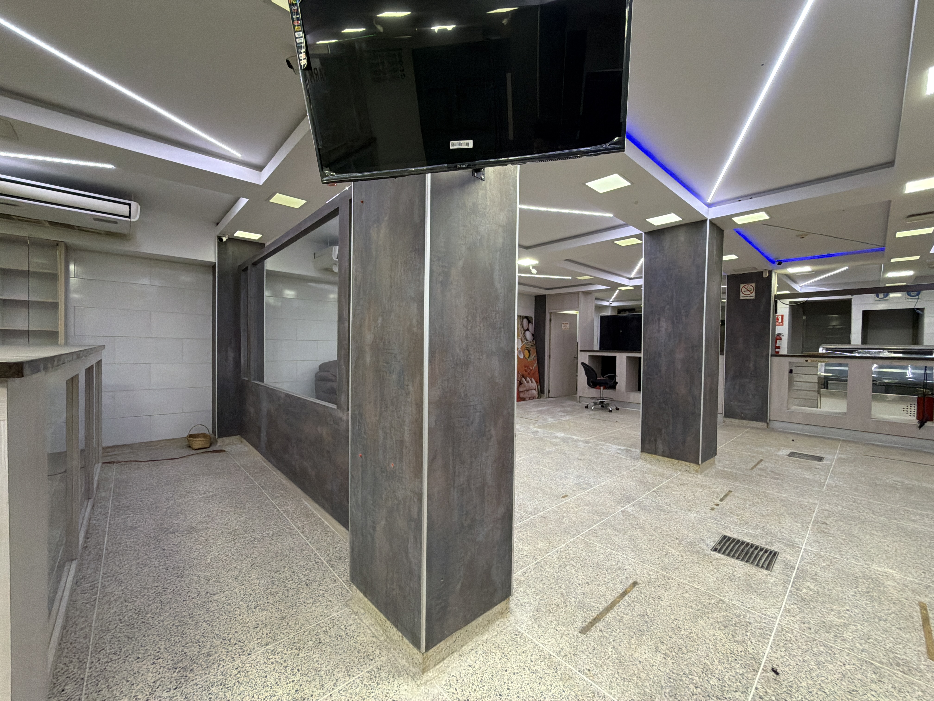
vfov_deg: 85.7
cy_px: 350
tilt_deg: -1.1
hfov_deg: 102.1
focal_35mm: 14
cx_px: 467
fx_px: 378
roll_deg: -0.3
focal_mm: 2.22
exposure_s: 1/60
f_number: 2.2
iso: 400
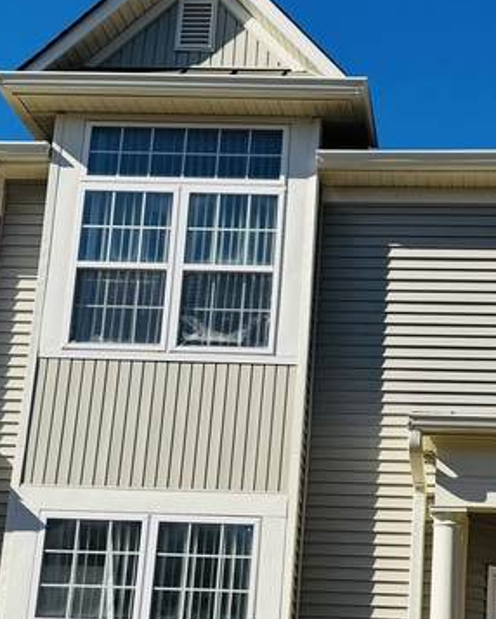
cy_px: 447
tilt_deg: +12.0
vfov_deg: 29.6
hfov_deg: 23.8
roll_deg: -3.6
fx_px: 1155
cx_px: 409
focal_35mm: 63
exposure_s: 1/5814
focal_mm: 6.76
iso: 80
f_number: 1.78
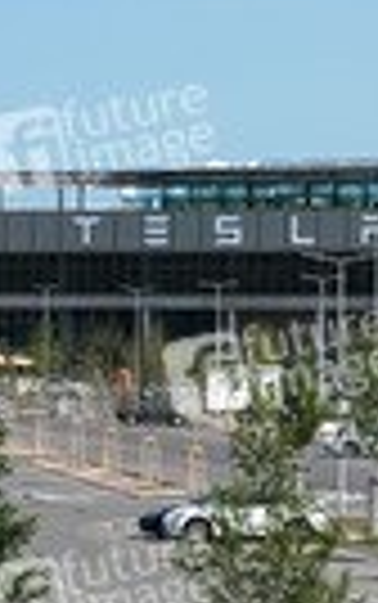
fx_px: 4112
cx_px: 610
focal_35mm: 250
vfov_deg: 8.4
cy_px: 252
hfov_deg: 5.2
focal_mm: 73
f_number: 8
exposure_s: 1/400
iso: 320
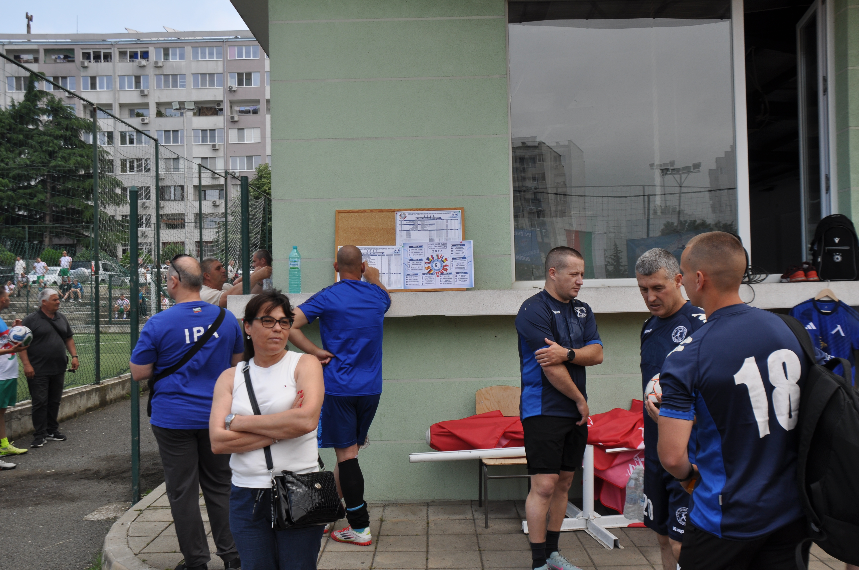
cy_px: 285
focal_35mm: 33
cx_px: 430
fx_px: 786
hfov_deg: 57.3
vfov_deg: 39.9
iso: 200
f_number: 8
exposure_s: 1/250
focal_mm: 22
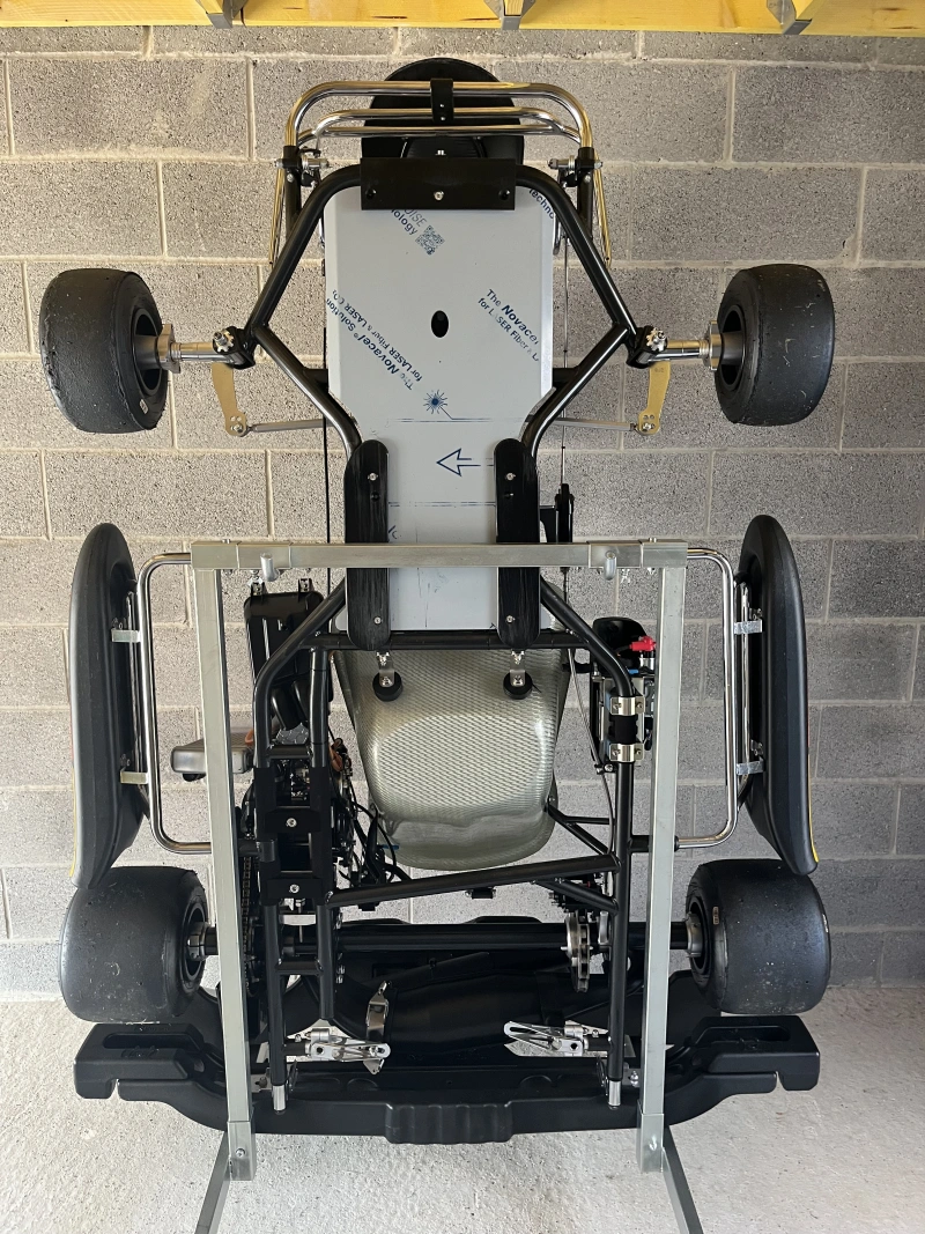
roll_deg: +1.0
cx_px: 462
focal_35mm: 26
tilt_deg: -12.8
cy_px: 617
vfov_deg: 67.3
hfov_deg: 53.1
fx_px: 927
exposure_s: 1/60
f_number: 1.6
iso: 250
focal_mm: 5.1
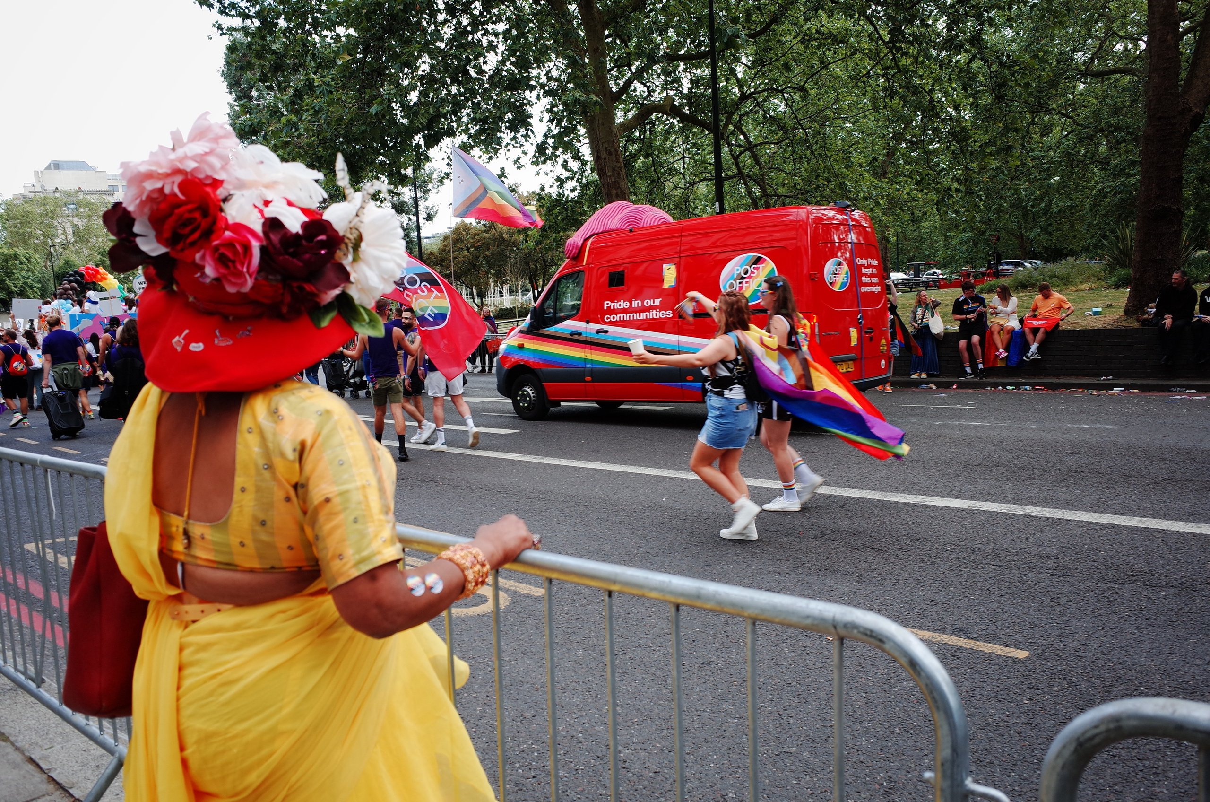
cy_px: 401
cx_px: 605
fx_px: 939
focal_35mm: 28
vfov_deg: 46.2
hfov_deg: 65.6
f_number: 4.5
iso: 100
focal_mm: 18.3
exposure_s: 1/100
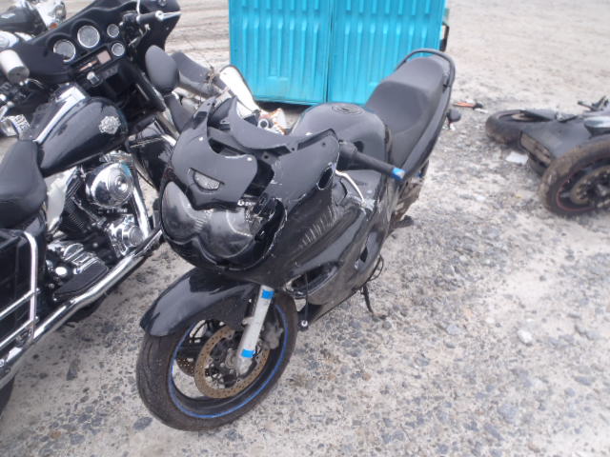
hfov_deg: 63.4
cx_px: 305
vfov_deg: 49.7
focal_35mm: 28
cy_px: 228
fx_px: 493
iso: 100
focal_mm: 5
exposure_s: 1/30
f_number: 3.5
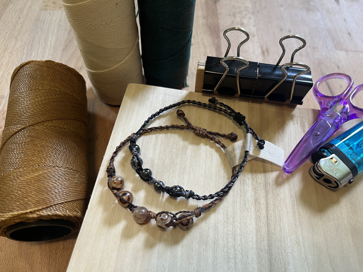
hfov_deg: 67.3
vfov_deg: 53.1
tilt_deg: -58.3
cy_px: 136
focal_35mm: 26
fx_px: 273
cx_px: 182
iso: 100
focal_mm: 5.1
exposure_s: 1/60
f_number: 1.6
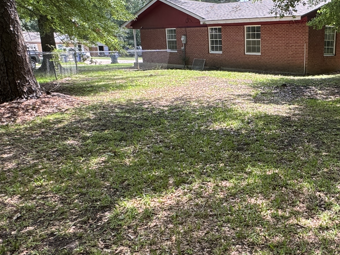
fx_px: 354
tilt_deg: -16.1
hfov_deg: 48.3
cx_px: 275
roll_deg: -1.3
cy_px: 141
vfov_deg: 39.6
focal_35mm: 36
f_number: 2.2
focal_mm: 2.22
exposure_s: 1/177
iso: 40
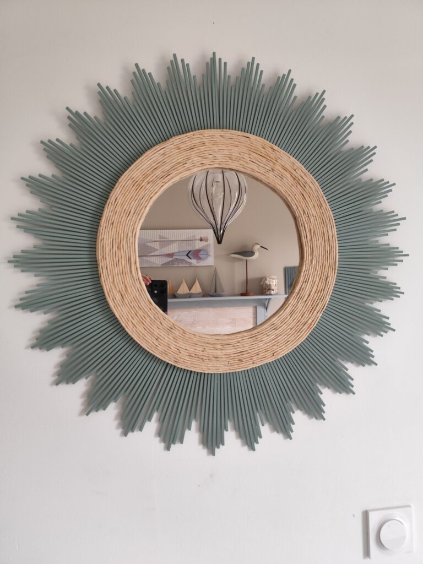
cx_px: 212
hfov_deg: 58.9
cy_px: 282
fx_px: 375
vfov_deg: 73.9
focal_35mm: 23
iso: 800
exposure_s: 1/100
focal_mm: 6.14
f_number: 1.65
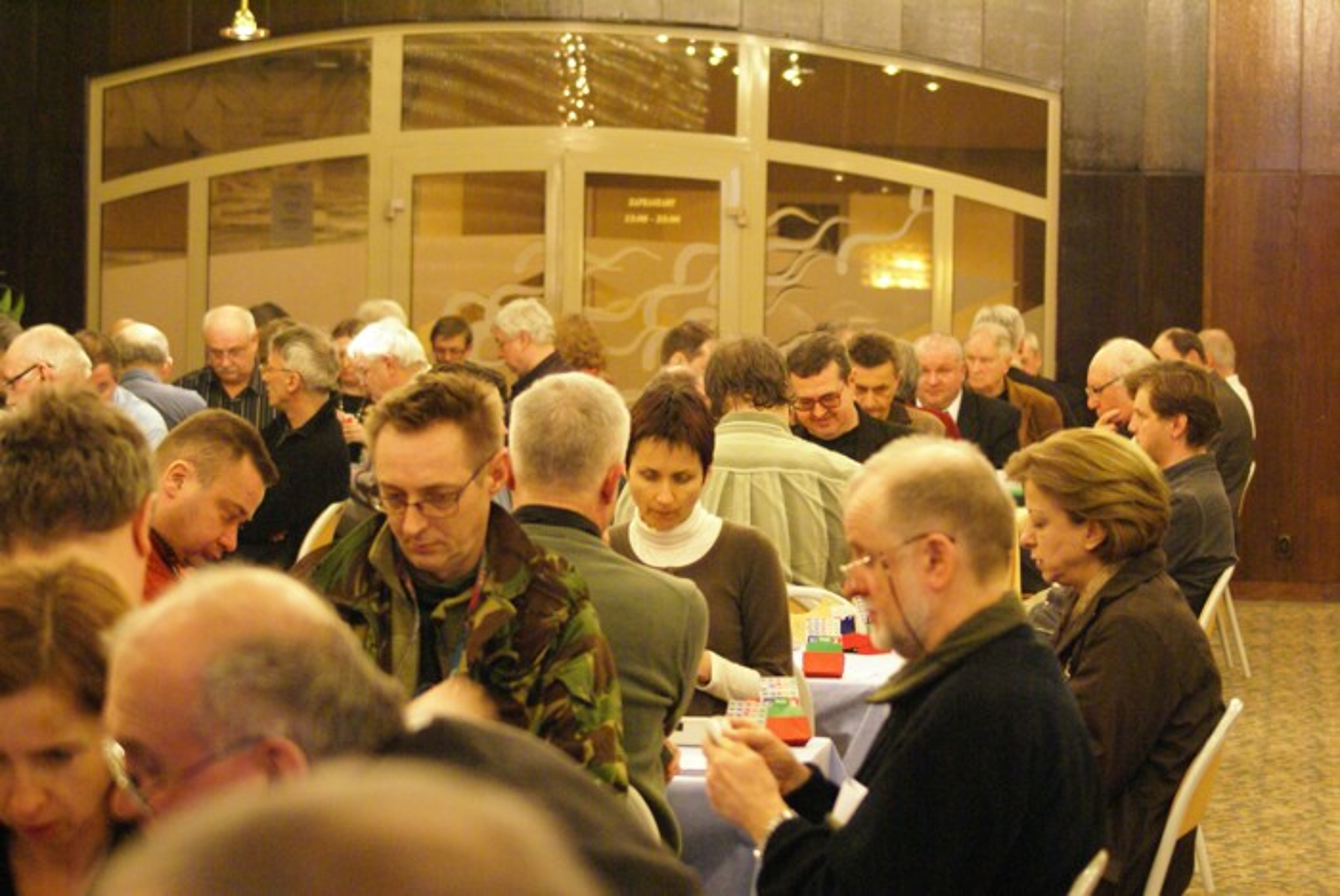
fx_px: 4191
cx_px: 670
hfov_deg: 18.2
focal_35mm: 112
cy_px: 448
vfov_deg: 12.2
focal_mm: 75
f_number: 4.5
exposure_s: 1/13
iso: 1600
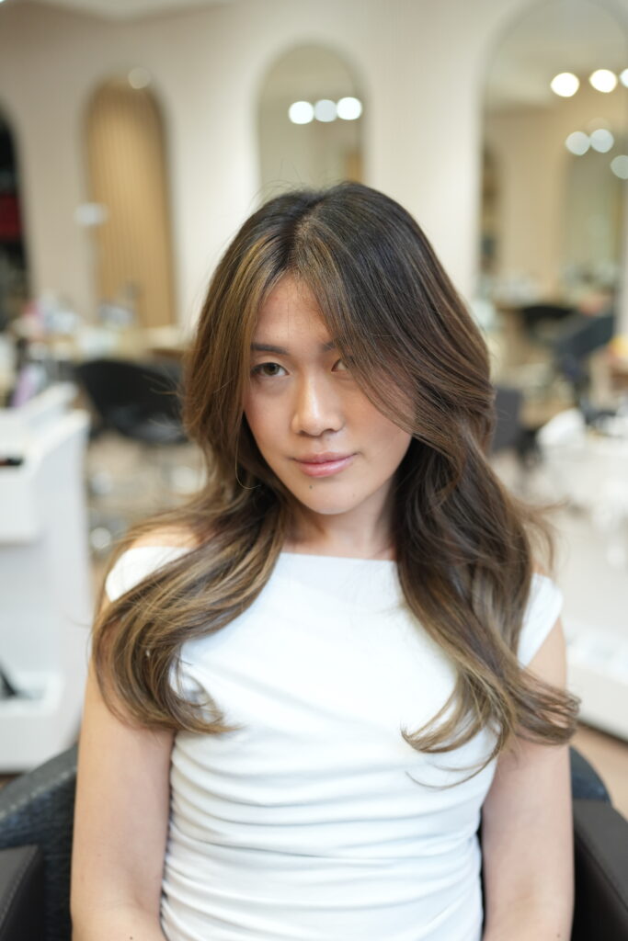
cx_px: 314
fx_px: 915
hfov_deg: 37.9
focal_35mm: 35
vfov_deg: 54.4
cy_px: 470
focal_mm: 35
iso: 1000
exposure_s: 1/250
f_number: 2
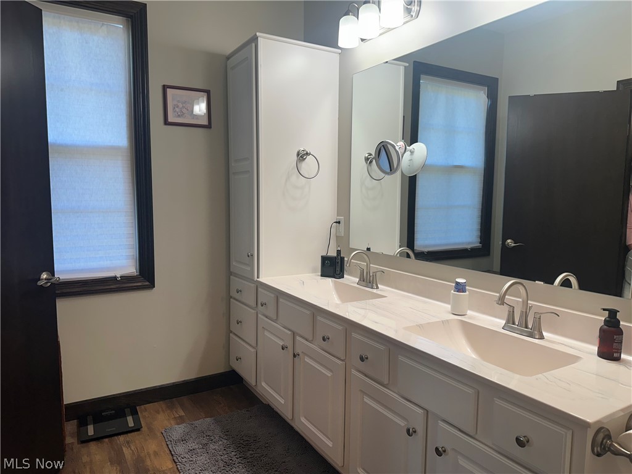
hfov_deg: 71.6
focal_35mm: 24
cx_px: 316
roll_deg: -1.2
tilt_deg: -5.1
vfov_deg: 56.8
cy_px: 237
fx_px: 438
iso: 80
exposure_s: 1/120
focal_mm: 6.86
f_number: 1.78
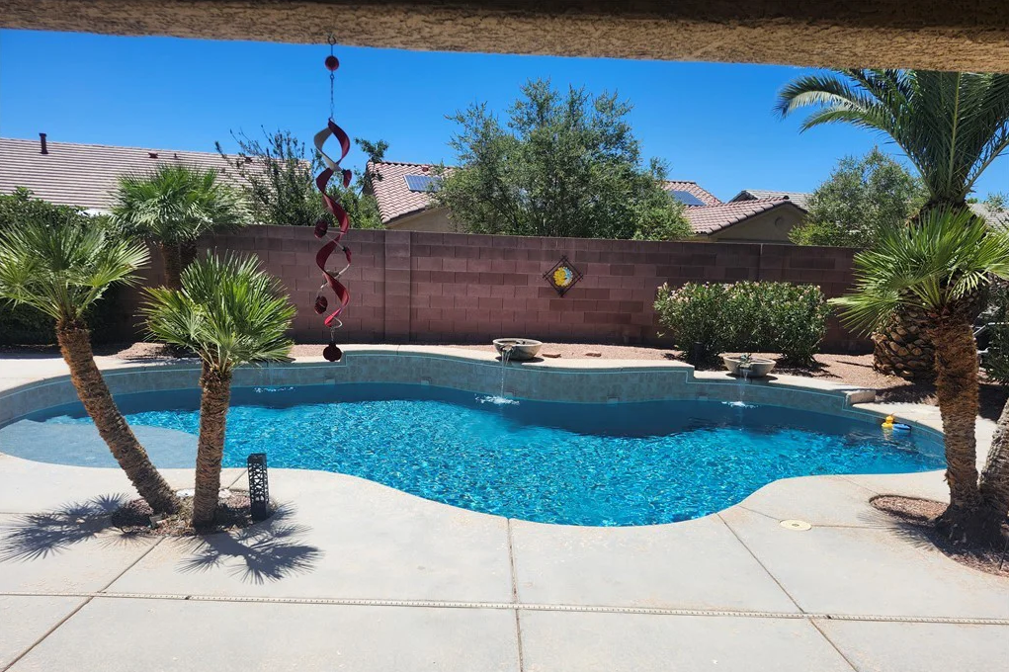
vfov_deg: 53.0
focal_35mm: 24
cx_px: 504
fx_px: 672
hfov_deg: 73.8
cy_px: 378
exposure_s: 1/2077
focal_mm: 5.54
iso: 25
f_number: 1.8
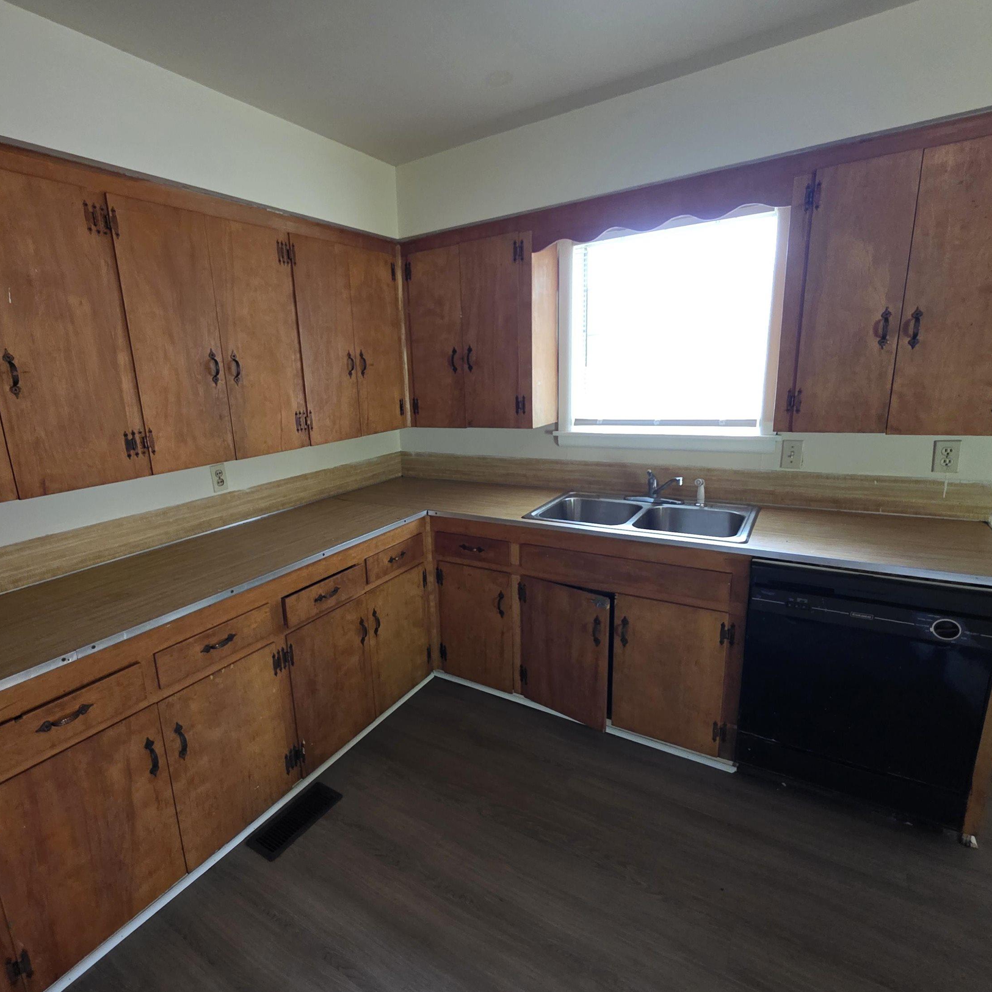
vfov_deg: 87.4
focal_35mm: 16
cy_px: 502
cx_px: 427
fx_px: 519
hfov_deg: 86.9
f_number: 1.9
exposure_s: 1/60
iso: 640
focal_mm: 2.2
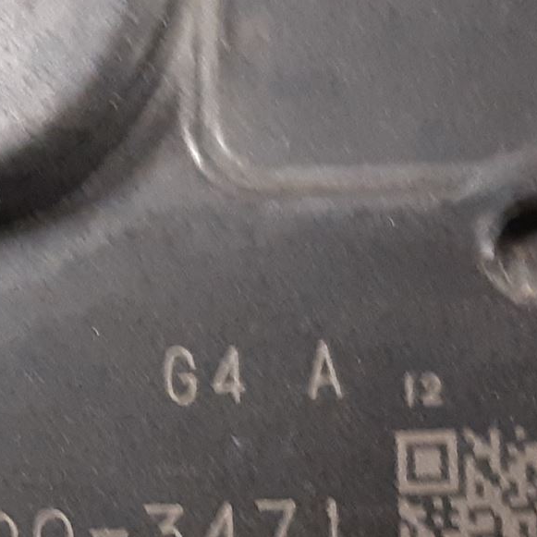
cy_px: 510
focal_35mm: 81
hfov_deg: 20.8
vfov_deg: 20.8
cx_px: 31
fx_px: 1422
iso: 320
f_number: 1.7
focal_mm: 3.93
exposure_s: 1/25
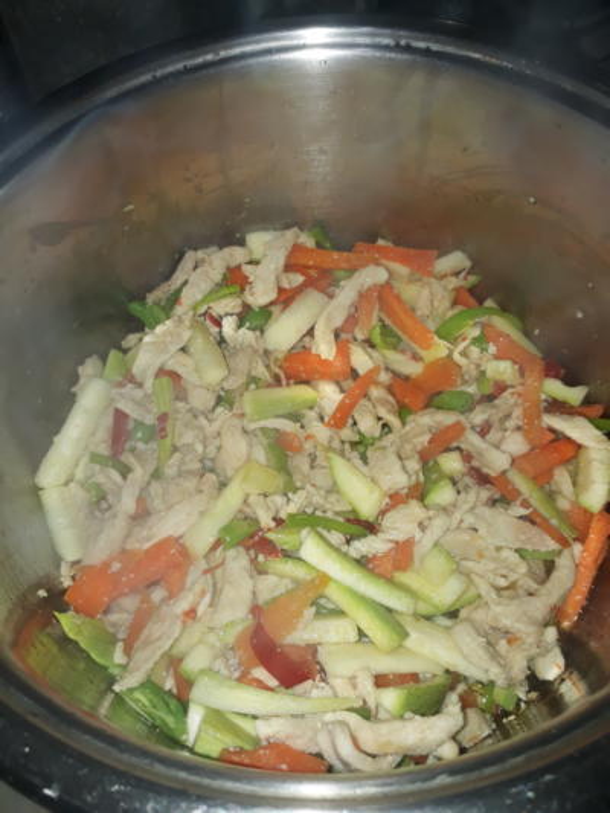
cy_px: 406
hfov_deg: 51.4
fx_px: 634
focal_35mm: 27
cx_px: 305
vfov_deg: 65.3
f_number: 1.9
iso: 40
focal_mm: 3.6
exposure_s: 1/100
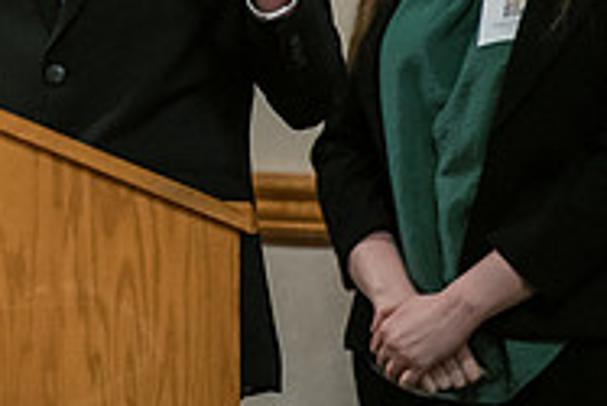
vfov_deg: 2.2
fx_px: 10462
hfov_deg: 3.3
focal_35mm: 620
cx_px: -136
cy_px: -184
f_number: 3.2
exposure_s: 1/200
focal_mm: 200
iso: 3200
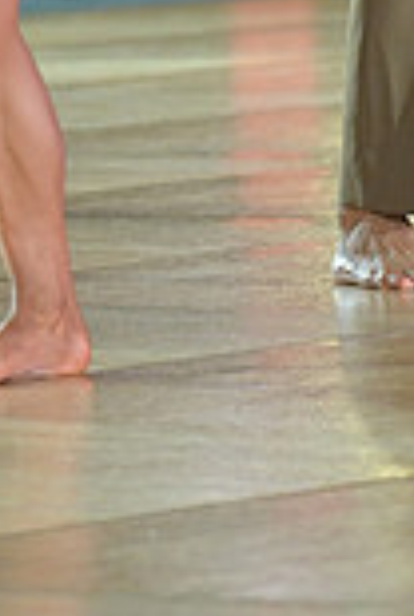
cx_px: 241
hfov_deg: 2.7
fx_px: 8655
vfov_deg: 4.1
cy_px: -258
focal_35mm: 504
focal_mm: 135
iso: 2000
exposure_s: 1/250
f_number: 4
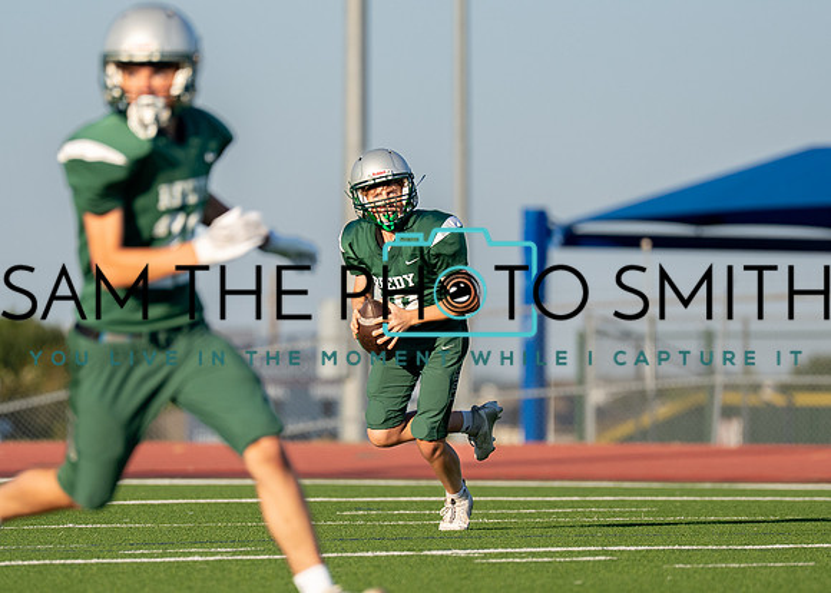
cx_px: 436
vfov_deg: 3.7
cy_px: 314
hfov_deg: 5.2
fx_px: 9234
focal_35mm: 391
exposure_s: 1/3200
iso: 200
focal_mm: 200
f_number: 2.8
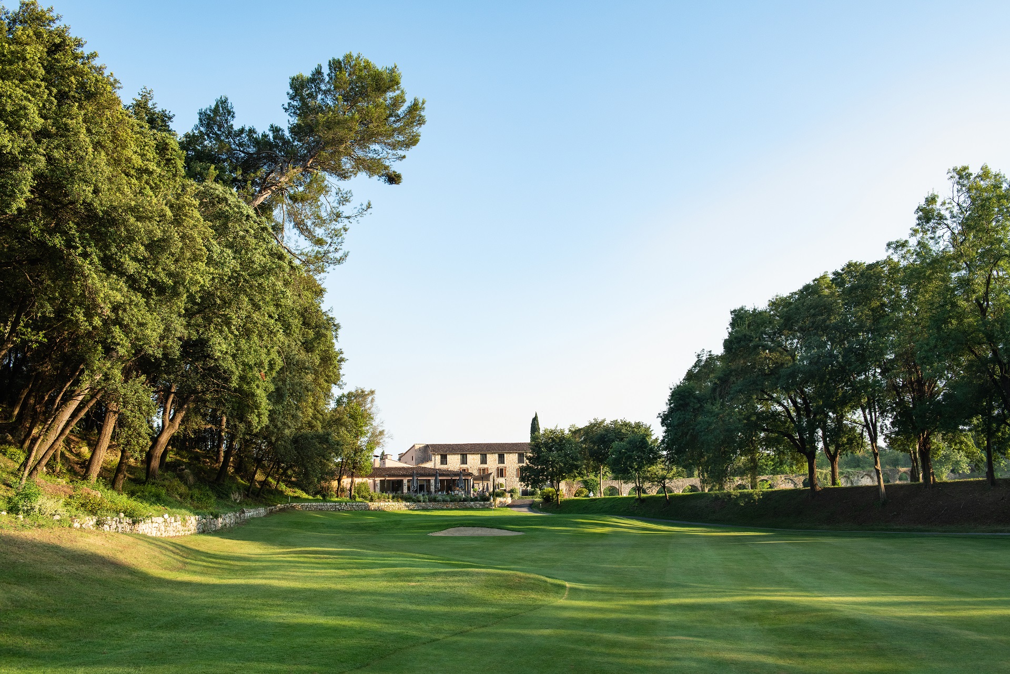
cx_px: 505
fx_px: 954
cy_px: 337
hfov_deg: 55.8
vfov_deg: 38.9
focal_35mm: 34
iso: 320
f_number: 9
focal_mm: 34
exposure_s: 1/250
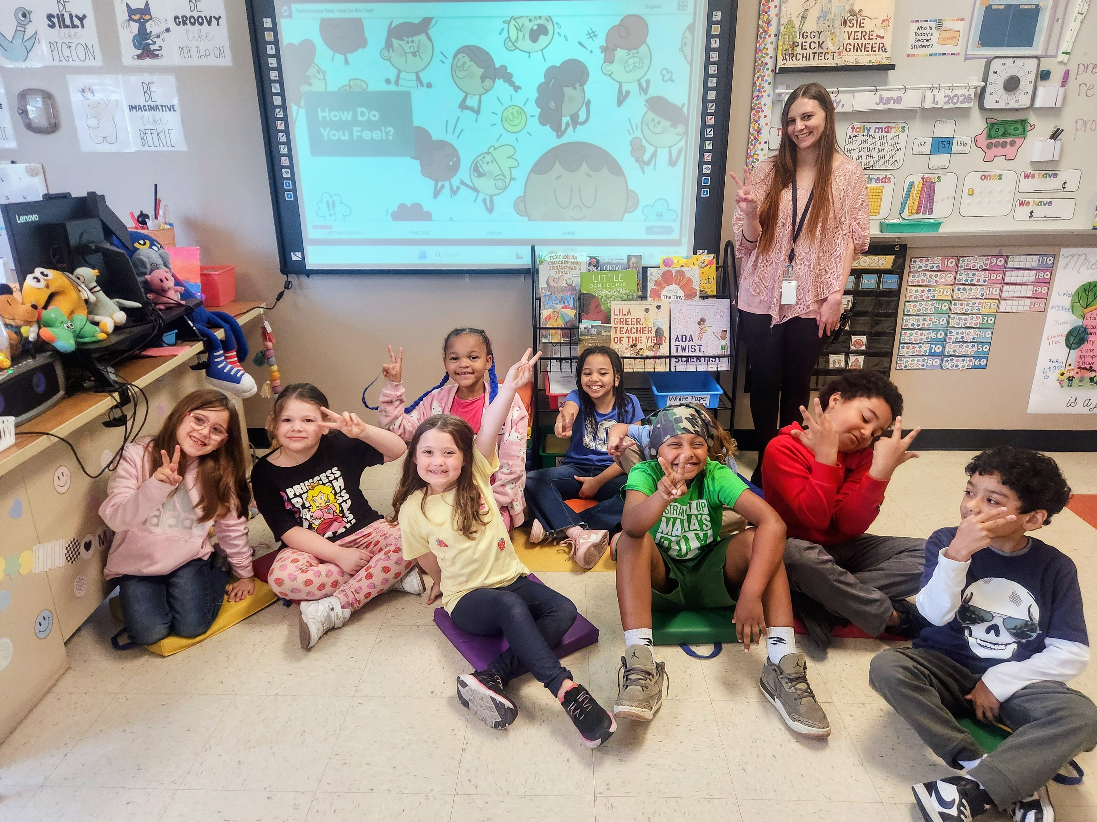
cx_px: 548
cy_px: 411
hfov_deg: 73.9
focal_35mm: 23
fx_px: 729
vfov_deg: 58.9
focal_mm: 5.4
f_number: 1.8
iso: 250
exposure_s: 1/120
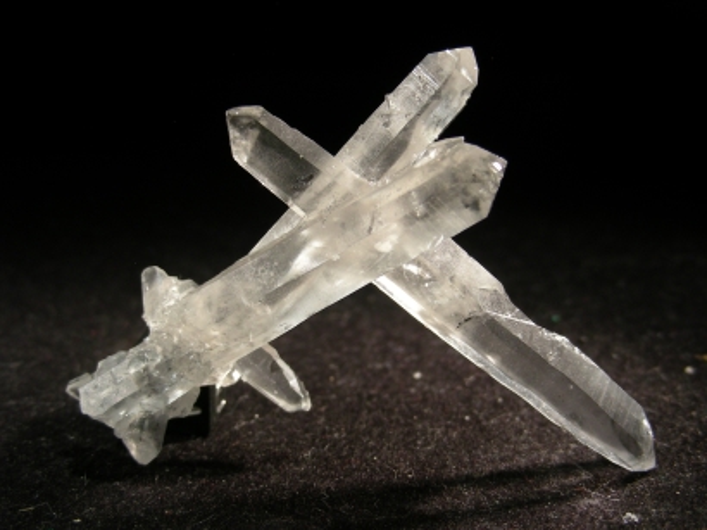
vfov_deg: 23.3
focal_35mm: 63
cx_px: 354
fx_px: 1286
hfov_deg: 30.7
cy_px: 265
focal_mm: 10.5
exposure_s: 1/60.4
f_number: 3.5
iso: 50
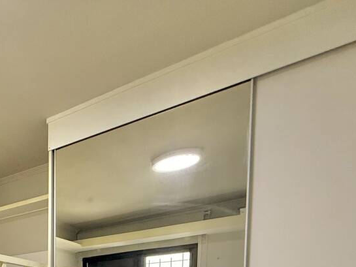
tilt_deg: -4.1
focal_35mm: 37
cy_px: 352
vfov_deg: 30.2
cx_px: -76
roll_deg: +1.2
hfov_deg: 37.3
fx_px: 381
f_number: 2.2
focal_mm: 2.22
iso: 320
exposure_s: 1/99
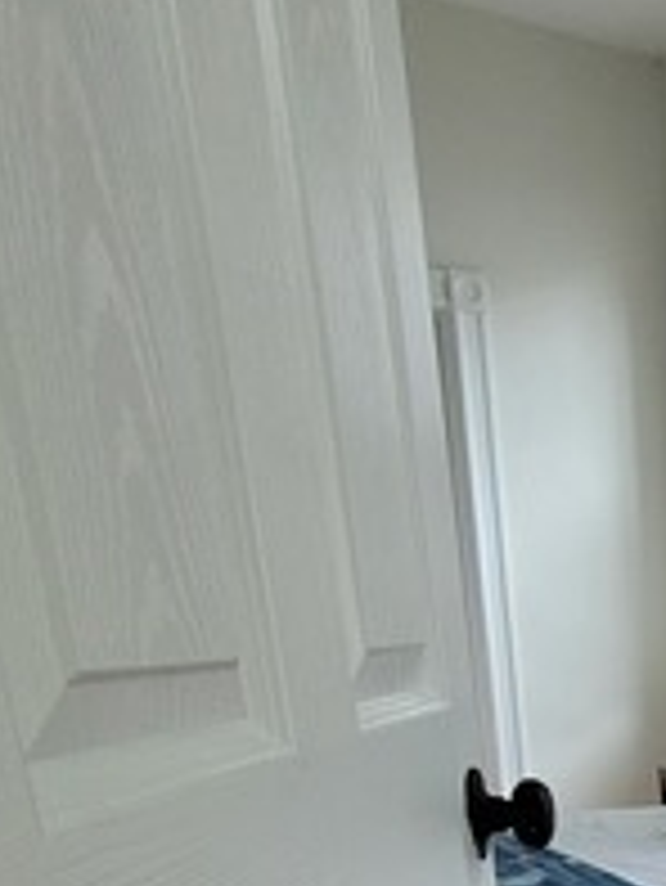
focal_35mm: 44
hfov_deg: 26.1
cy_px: 1041
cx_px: 940
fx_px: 1128
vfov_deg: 34.9
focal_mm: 1.74
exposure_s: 1/60
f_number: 2.2
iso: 250
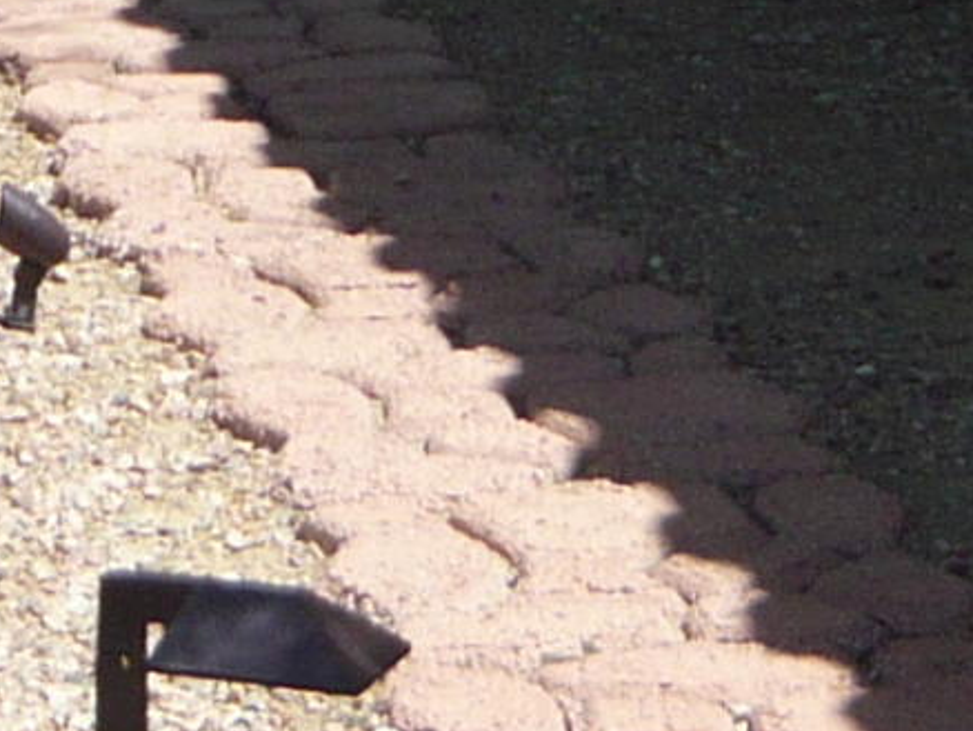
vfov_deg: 6.5
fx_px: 6356
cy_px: -391
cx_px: -238
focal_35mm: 226
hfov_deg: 8.6
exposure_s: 1/160
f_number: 8
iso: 100
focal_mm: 5.5
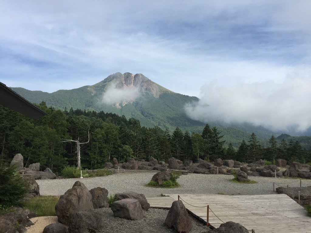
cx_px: 156
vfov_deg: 48.2
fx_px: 261
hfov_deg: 61.7
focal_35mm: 29
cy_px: 116
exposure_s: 1/1582
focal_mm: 4.15
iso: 32
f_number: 2.2
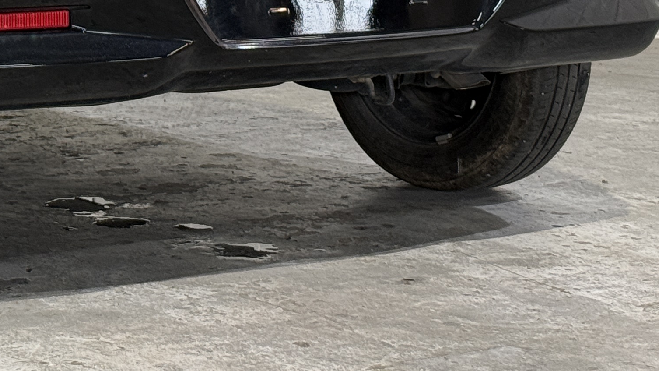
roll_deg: +0.0
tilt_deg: -0.3
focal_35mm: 140
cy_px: -222
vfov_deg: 8.4
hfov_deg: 14.9
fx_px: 2446
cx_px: -87
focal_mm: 6.76
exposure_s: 1/60
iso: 125
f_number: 1.78
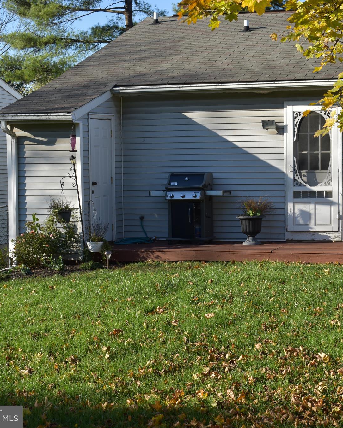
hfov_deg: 22.2
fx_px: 863
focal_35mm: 68
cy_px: 213
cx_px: 276
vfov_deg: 27.9
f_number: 8
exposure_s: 1/200
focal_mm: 32
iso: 100
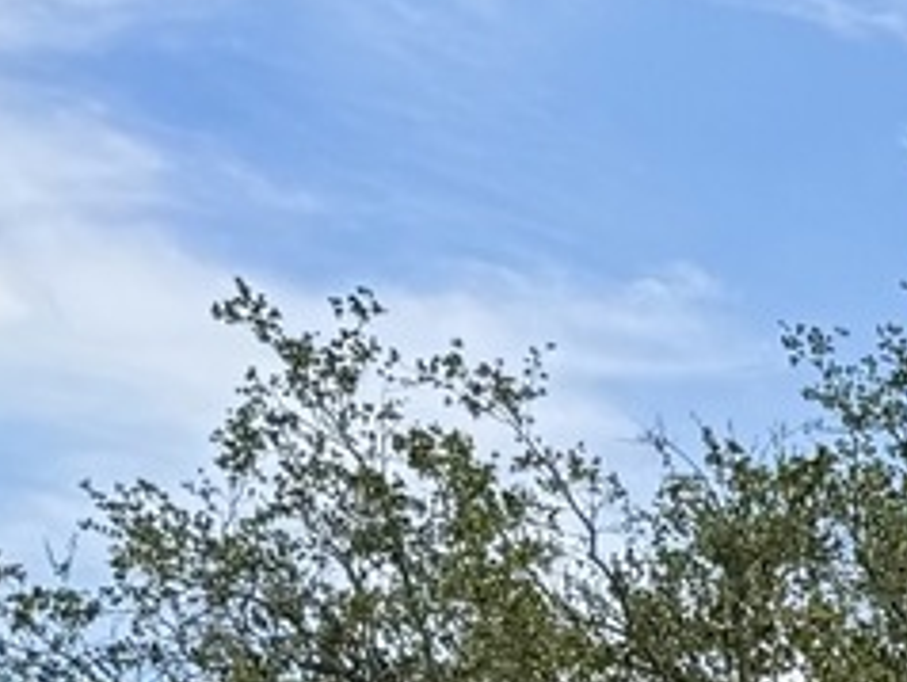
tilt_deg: -7.8
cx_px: 2306
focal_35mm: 145
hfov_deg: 11.0
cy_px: 2027
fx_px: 3803
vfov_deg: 8.6
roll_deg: -0.8
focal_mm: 6.76
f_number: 1.78
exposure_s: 1/6711
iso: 80
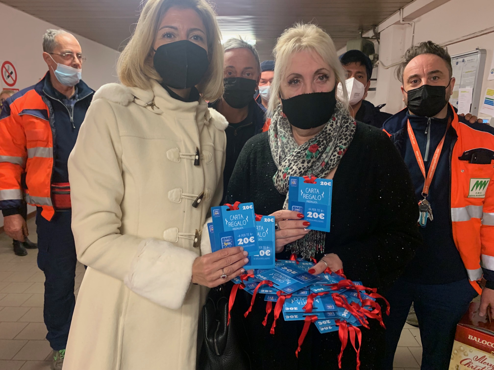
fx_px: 371
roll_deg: +0.5
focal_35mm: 26
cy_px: 185
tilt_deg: -9.6
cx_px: 247
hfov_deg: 67.3
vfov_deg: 53.1
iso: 200
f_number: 1.8
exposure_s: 1/50
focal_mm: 4.25
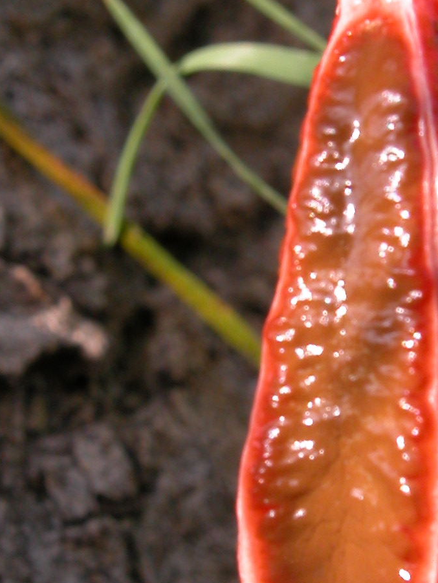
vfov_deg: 9.4
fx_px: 3541
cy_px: 421
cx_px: 364
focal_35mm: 210
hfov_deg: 7.1
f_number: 7.5
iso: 100
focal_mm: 18.8
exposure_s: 1/78.5
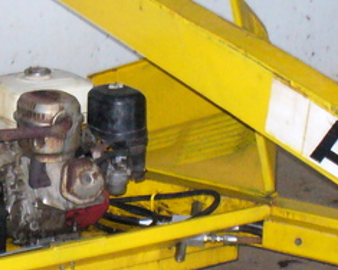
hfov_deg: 15.5
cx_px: 47
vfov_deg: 12.5
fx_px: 1230
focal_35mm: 123
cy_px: 103
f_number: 2.8
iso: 400
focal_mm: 6.1
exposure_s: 1/30
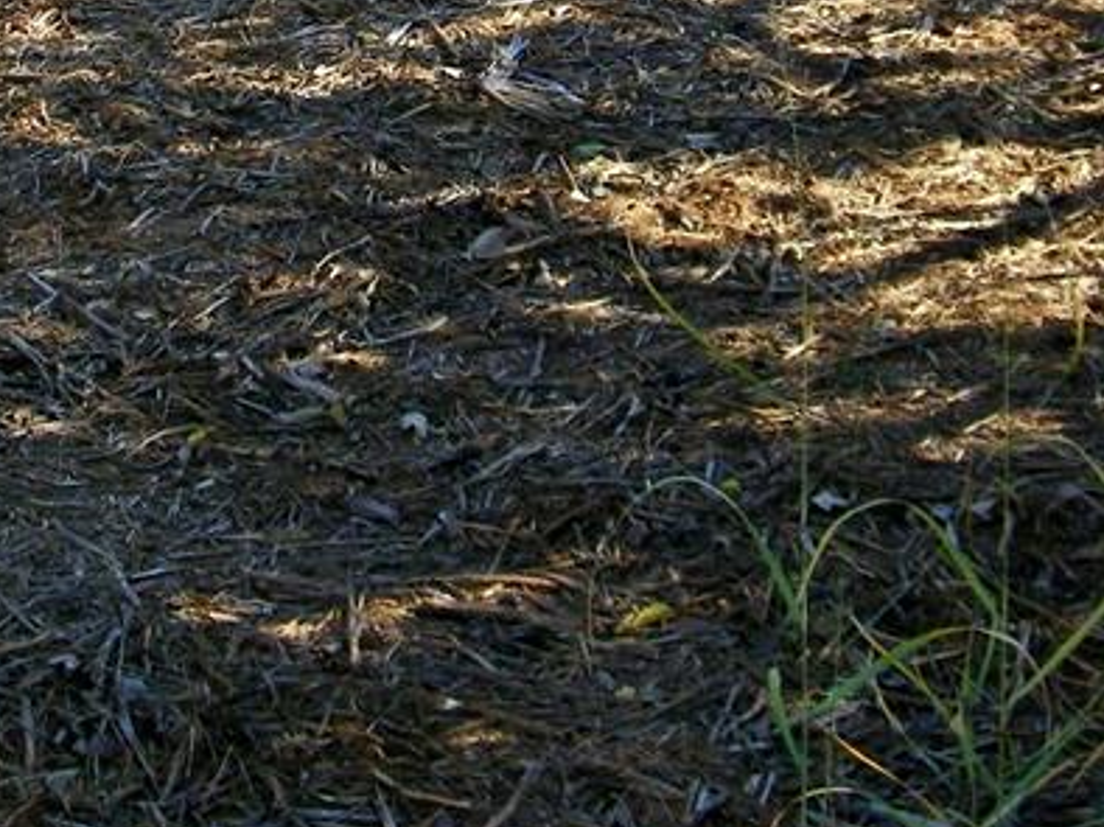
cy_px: -121
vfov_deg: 18.1
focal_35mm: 78
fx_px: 2486
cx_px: 524
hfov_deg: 25.0
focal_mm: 5.4
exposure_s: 1/320
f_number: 3.6
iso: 80
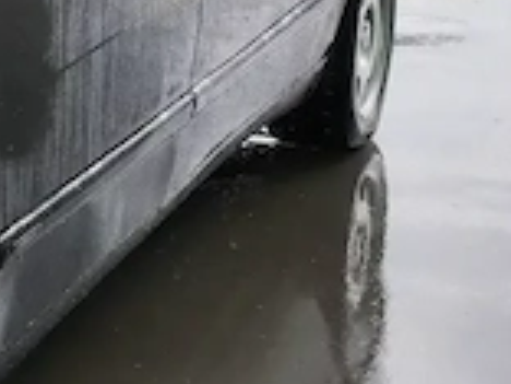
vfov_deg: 14.1
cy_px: 46
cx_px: -459
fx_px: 1535
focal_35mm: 104
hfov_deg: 15.6
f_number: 1.9
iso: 58
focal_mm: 6.12
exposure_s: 1/100
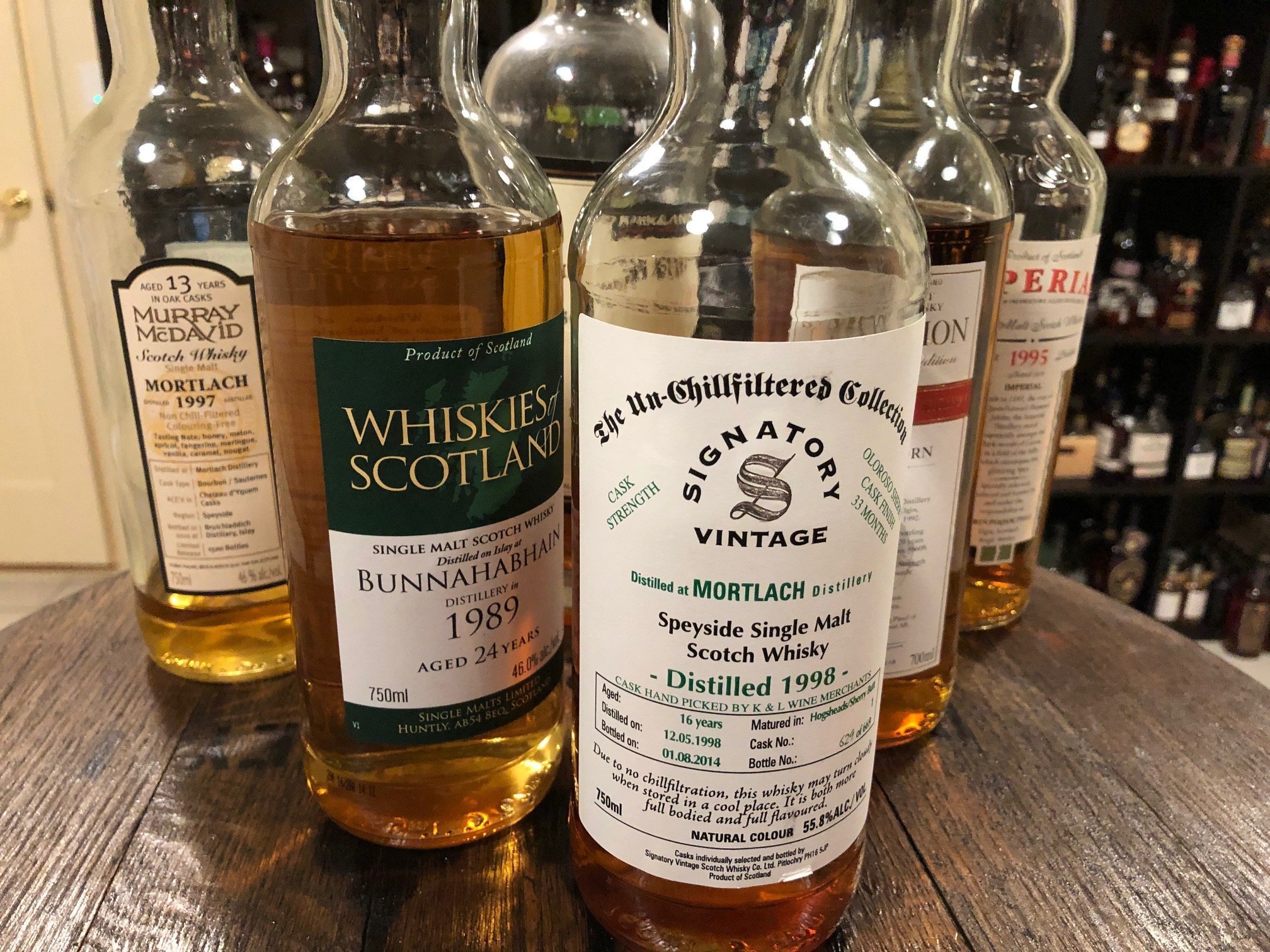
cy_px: 476
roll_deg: -0.3
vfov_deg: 49.7
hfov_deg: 63.4
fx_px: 1027
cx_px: 635
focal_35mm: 28
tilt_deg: -22.9
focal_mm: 3.99
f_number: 1.8
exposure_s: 1/15
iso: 100
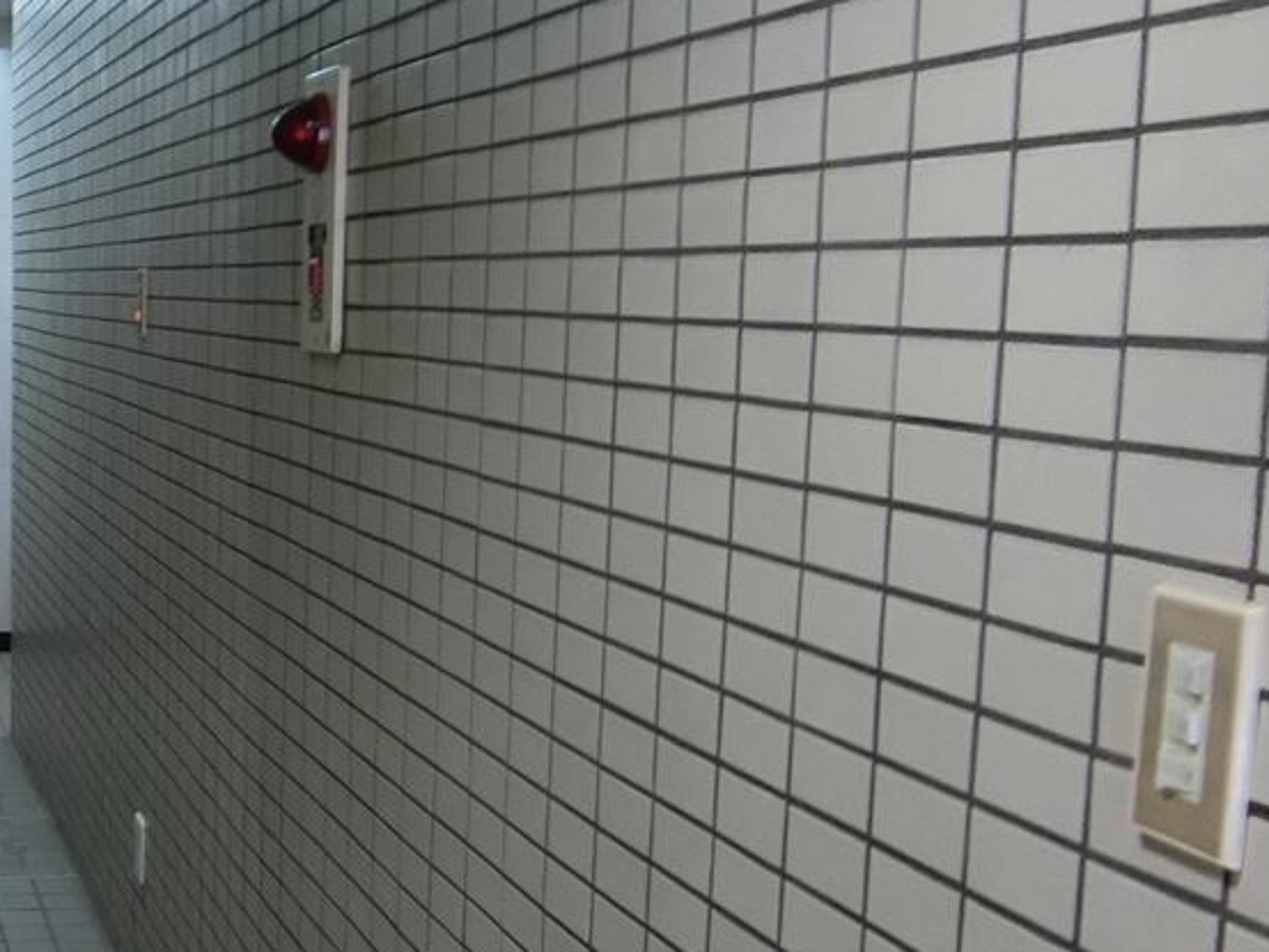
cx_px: -248
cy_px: 562
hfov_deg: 29.9
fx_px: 2017
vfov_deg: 26.5
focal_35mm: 55
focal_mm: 4.06
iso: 250
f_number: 2.7
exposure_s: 1/8
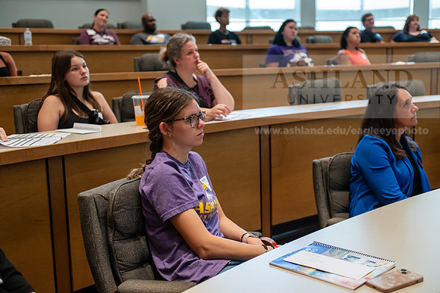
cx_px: 220
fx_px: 550
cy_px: 146
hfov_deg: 43.6
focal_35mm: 45
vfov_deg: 29.9
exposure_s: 1/250
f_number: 2.8
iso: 1250
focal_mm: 45
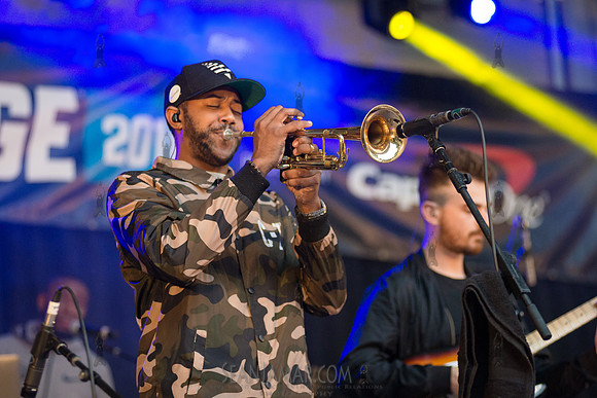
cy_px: 215
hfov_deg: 14.4
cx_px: 260
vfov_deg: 9.6
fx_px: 2369
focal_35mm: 143
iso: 2500
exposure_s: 1/400
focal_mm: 120
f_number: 2.8
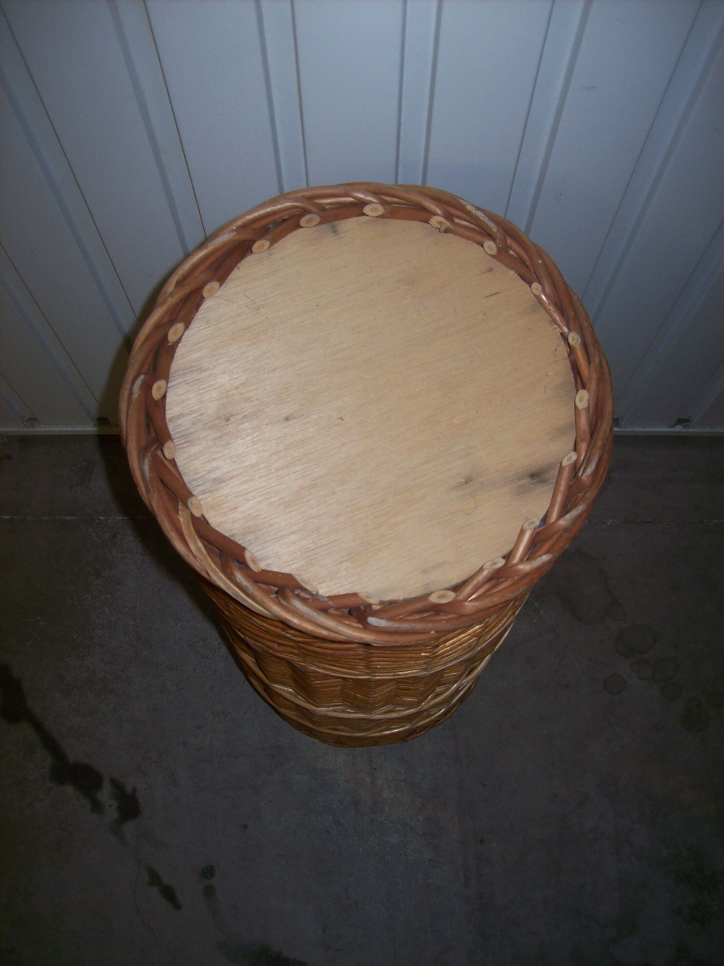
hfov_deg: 39.6
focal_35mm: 36
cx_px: 362
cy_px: 483
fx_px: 1005
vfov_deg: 51.4
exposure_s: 1/64
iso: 80
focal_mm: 6
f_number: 2.7
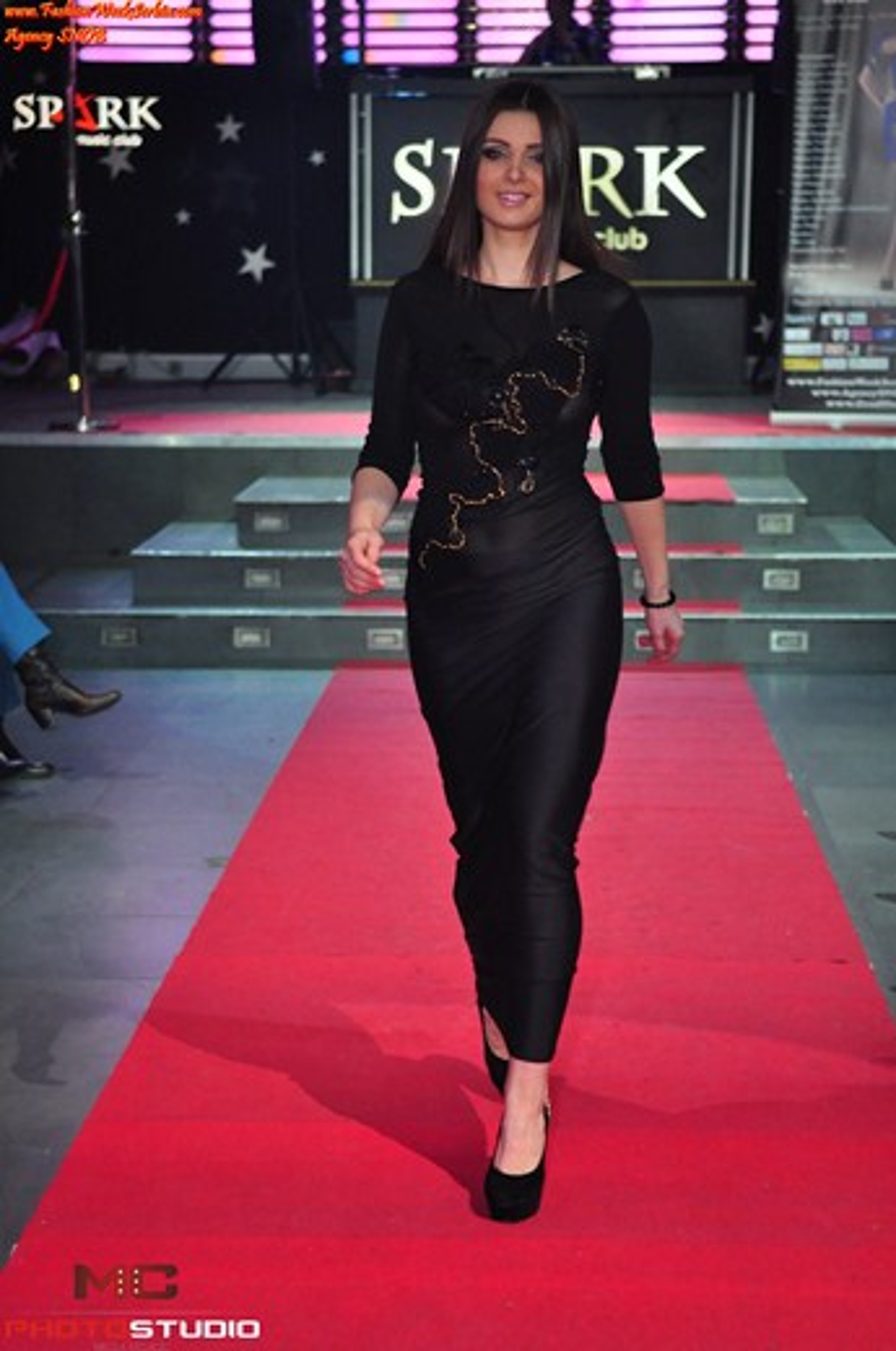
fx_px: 2528
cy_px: 676
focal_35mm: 68
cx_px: 448
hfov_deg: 20.1
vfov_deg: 29.9
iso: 800
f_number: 2.8
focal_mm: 45
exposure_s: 1/160
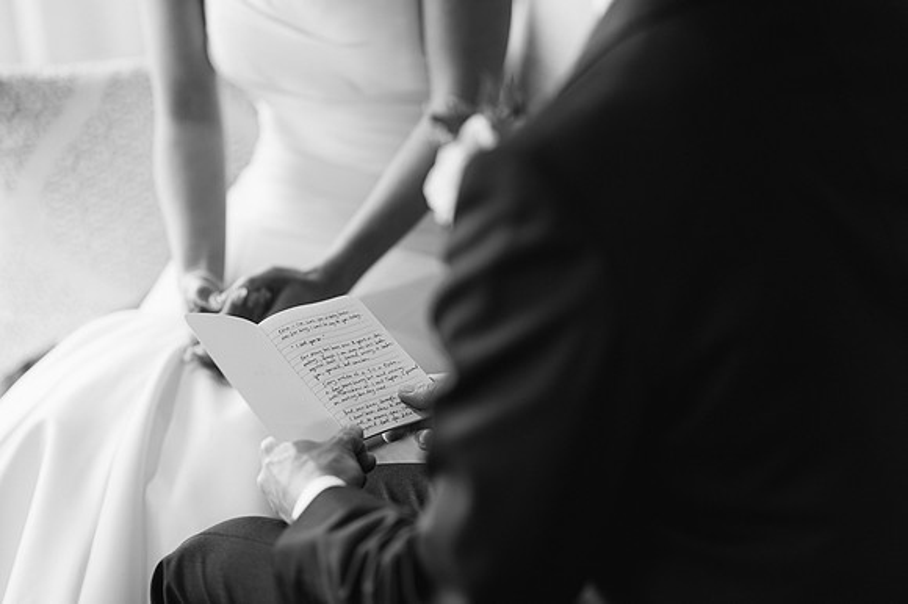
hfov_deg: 23.9
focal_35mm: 85
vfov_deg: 16.1
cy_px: 302
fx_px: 2143
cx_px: 454
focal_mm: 85
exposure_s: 1/125
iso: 100
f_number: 2
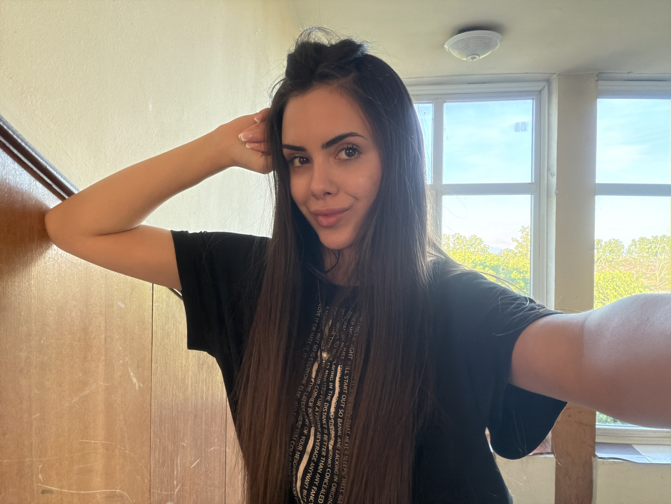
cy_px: 252
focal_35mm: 23
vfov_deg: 58.9
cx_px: 336
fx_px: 446
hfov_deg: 73.9
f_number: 1.9
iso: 200
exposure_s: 1/60
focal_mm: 2.71
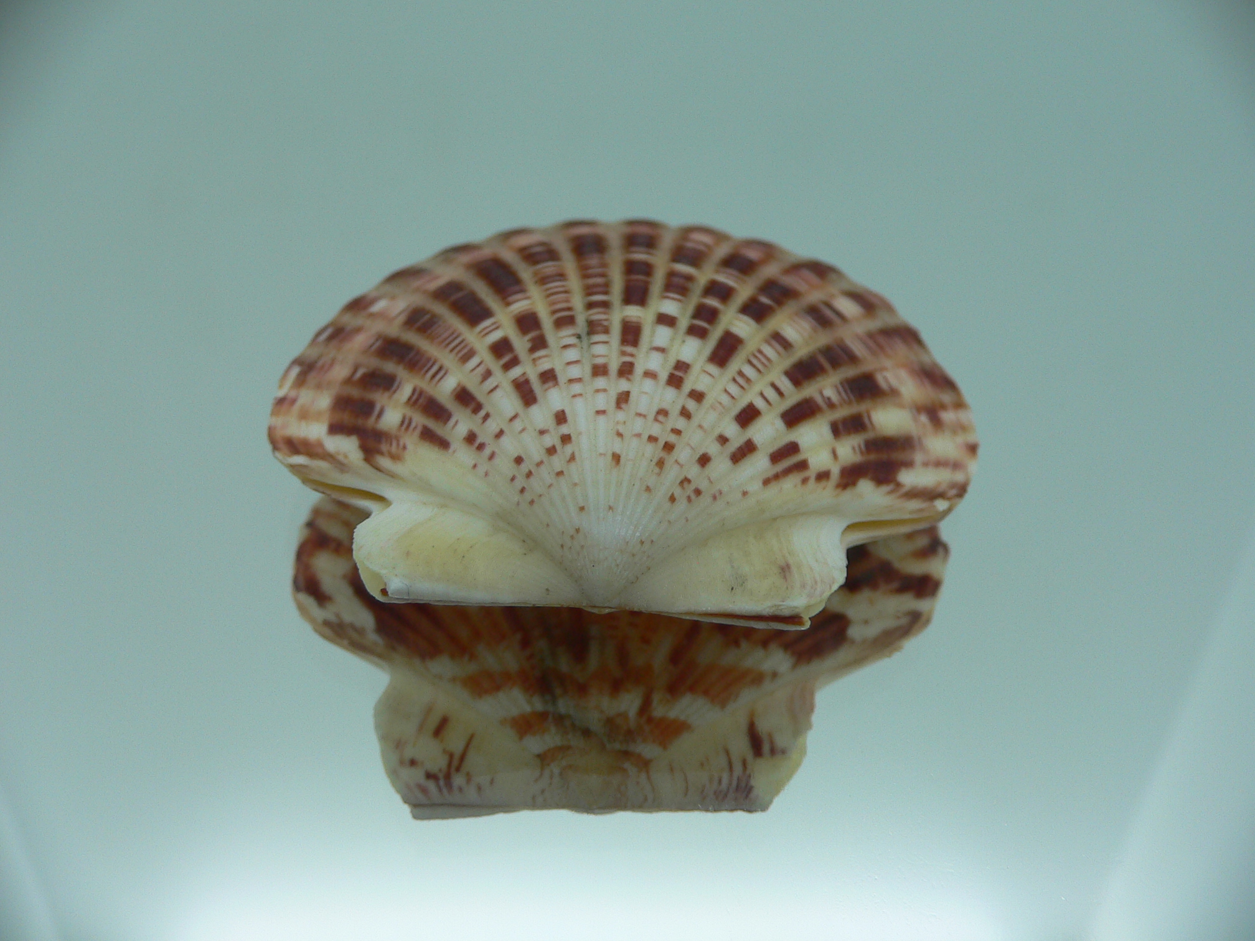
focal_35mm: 35
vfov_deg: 40.7
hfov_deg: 52.6
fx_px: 1269
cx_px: 628
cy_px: 470
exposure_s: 1/60
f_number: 2.8
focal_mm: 4.6
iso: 80
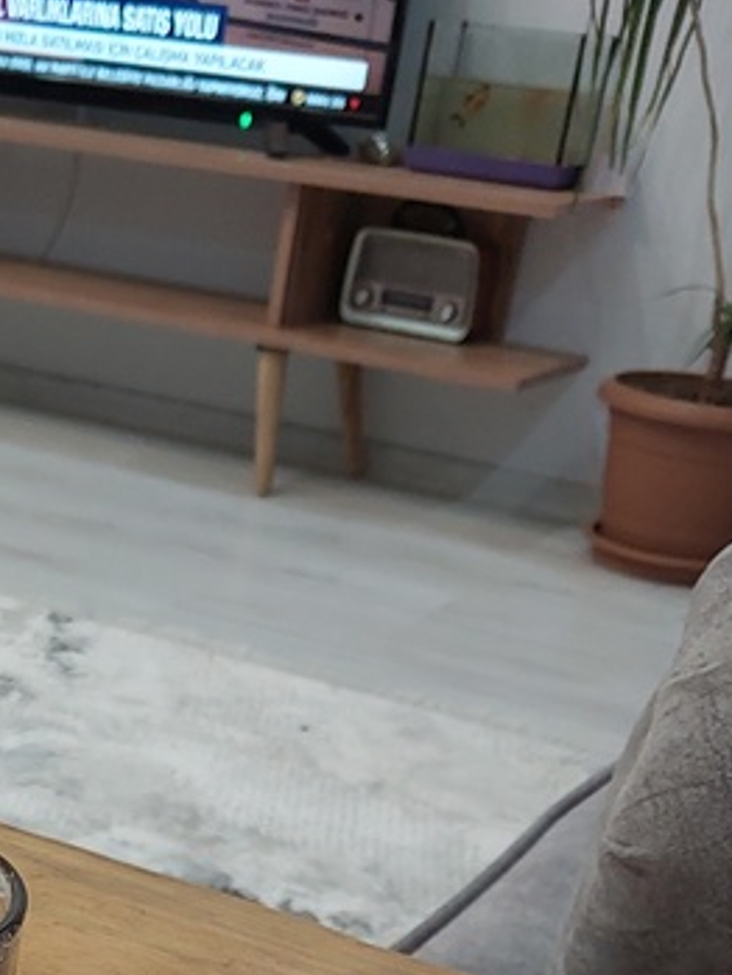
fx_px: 2226
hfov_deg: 17.7
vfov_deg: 23.1
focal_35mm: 79
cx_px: -165
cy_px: 1095
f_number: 1.8
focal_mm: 4.6
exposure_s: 1/50
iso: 320
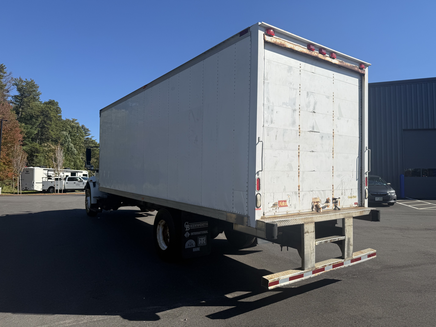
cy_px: 164
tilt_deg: +4.7
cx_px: 218
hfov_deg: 71.6
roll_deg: -0.7
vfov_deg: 56.8
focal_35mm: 24
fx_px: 302
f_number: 1.78
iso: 80
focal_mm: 6.76
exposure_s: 1/6711
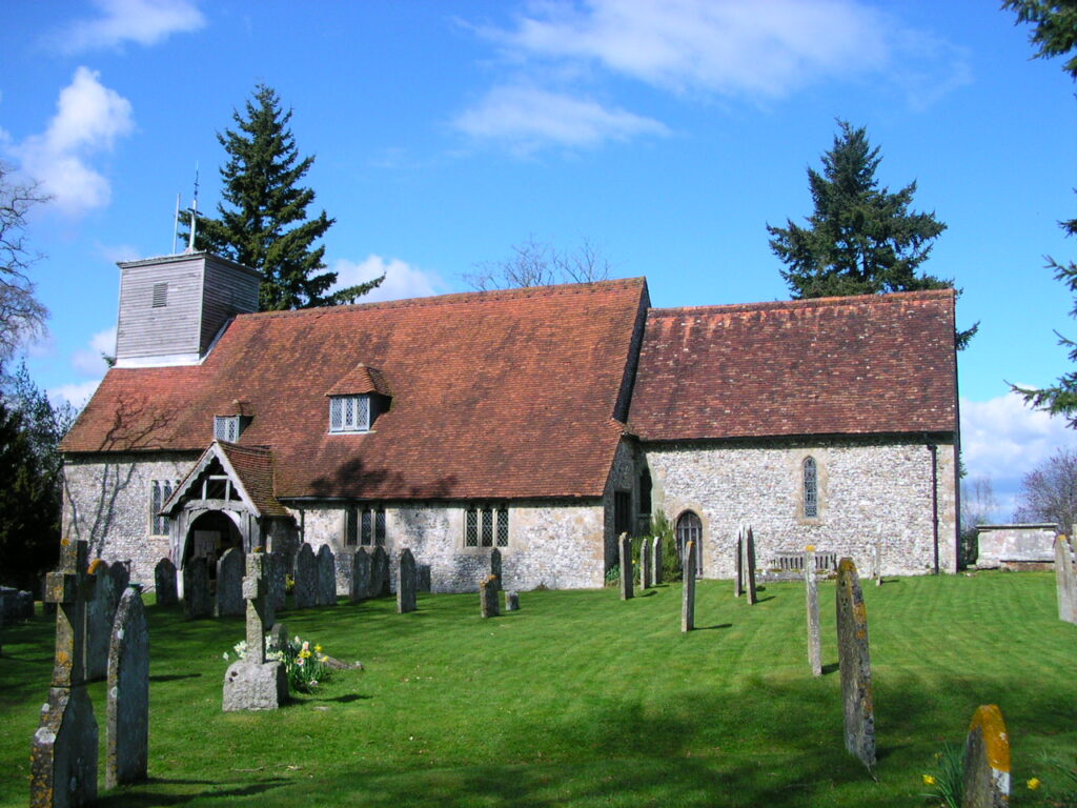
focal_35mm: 37
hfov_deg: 50.1
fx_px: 1151
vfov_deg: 38.7
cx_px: 538
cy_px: 404
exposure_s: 1/1050
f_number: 4.5
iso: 100
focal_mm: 5.6
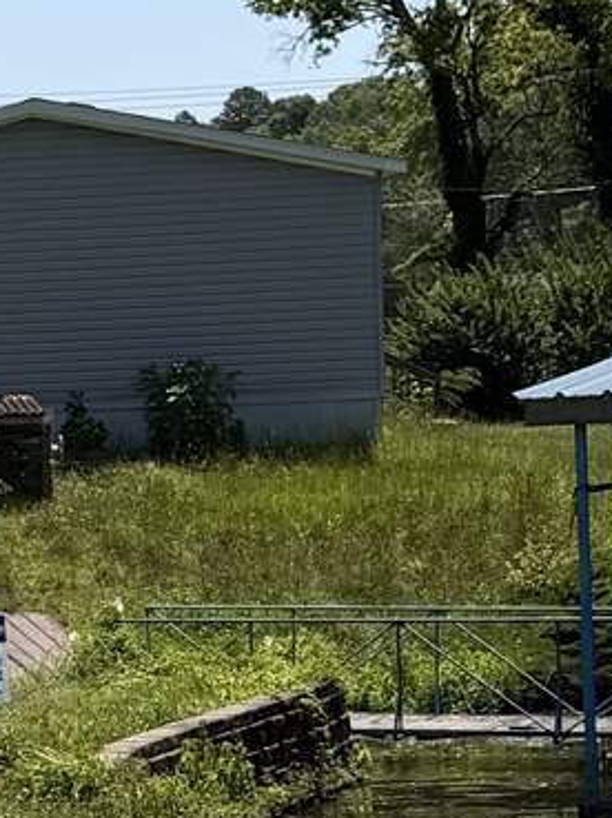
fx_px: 3542
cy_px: 654
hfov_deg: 9.4
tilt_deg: -4.5
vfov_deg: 13.1
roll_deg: +1.7
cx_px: -490
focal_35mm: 150
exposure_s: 1/5319
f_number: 1.78
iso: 80
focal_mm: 6.76
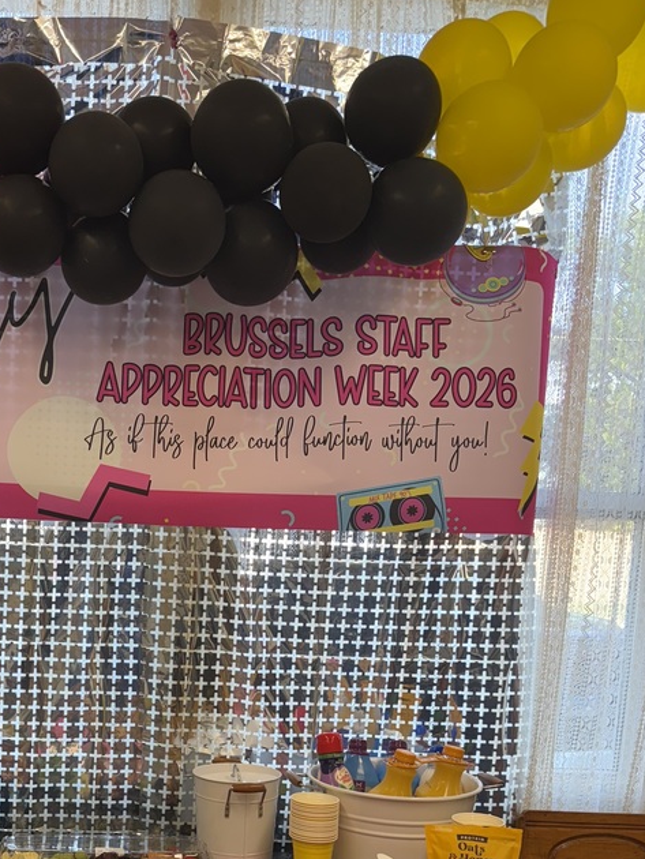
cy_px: 663
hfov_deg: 35.9
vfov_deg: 45.9
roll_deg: -2.1
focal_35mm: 39
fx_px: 968
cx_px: 154
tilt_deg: -6.2
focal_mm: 6.76
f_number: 1.78
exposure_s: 1/120
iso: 100
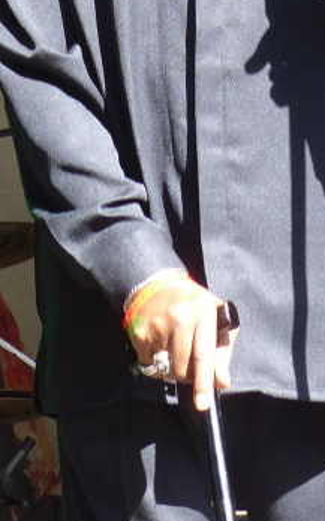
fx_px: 3719
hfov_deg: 5.0
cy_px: -97
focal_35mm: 262
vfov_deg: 7.9
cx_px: 130
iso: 100
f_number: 3.5
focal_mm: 15.5
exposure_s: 1/100
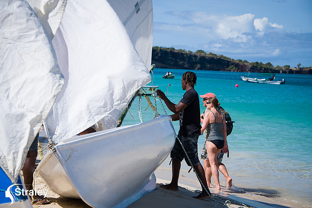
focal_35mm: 100
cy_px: 104
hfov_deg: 20.4
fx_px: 867
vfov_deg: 13.7
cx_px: 156
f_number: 8
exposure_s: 1/320
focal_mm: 100
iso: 64
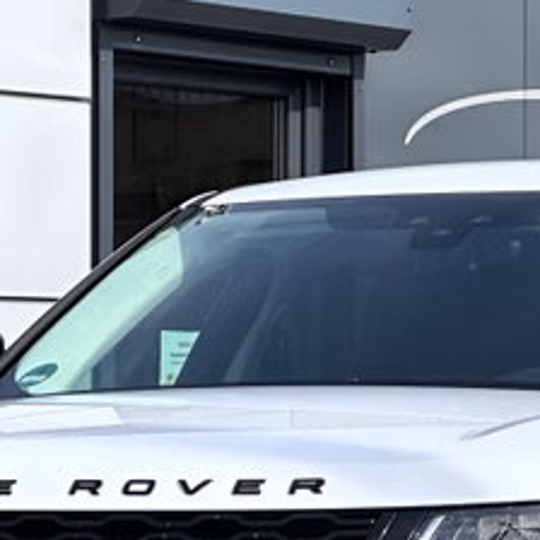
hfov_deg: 7.2
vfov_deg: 7.2
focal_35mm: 243
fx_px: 4289
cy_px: 629
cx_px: 325
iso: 32
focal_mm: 9
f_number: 2.8
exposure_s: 1/652
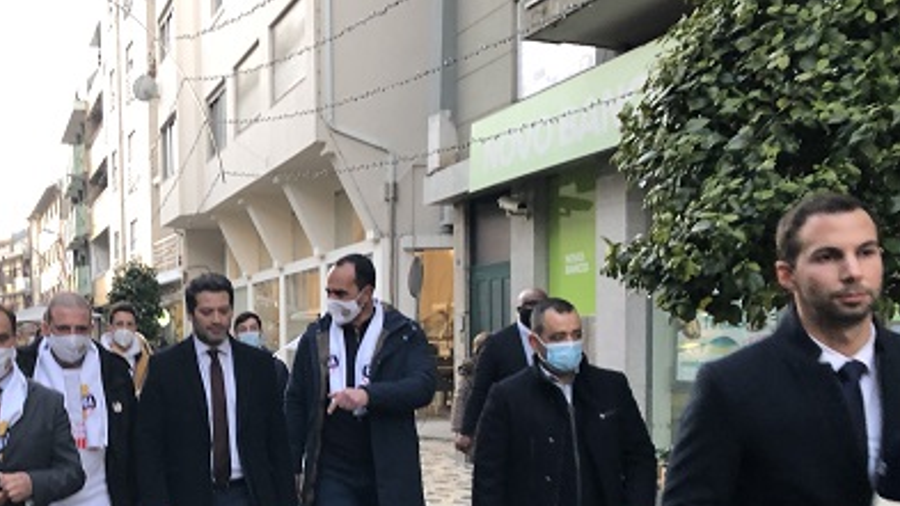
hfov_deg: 42.2
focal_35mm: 47
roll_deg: +3.0
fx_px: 1122
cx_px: 212
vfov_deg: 24.9
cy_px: 428
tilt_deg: -5.2
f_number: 1.8
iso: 160
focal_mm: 3.99
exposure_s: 1/60
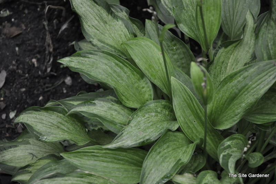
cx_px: 138
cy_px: 92
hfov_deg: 13.1
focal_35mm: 158
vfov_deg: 8.7
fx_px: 1206
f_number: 5.6
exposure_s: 1/125
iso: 1100
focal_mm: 105
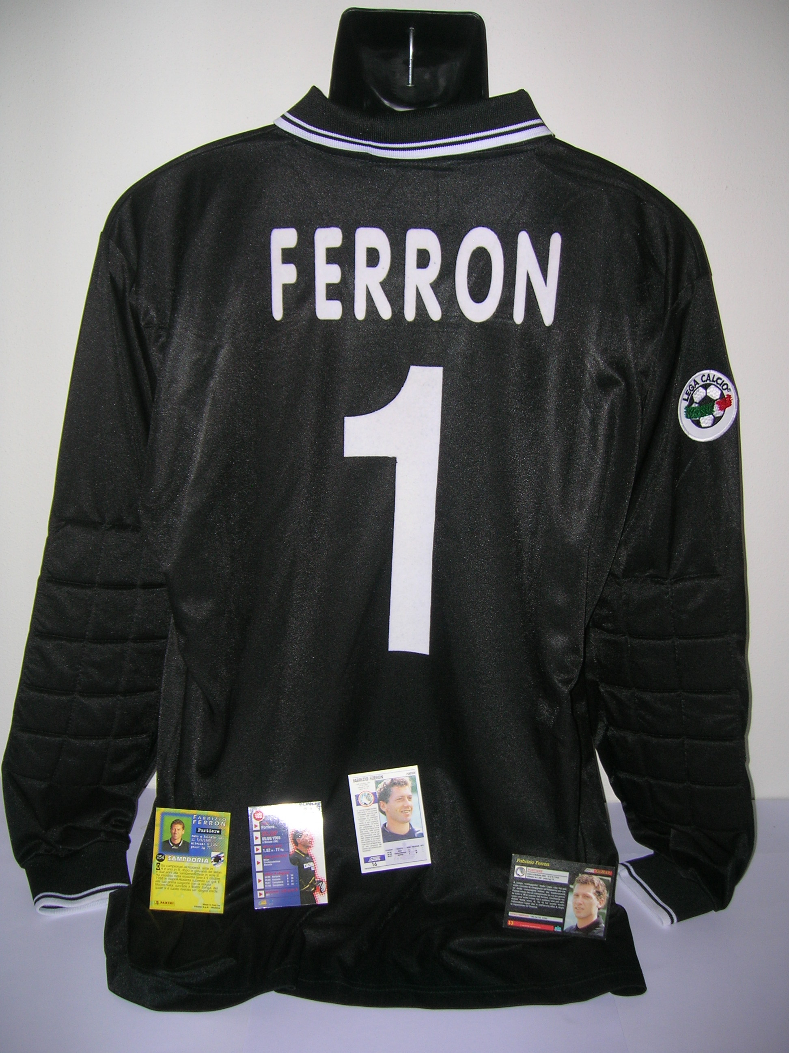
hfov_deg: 41.8
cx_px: 394
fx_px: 1033
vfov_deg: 54.0
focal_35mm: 34
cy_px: 526
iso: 50
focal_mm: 5.7
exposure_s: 1/60.1
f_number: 2.9
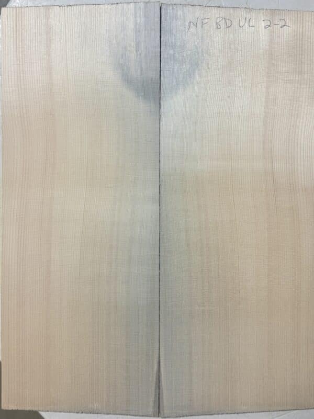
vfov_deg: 71.6
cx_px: 157
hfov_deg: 56.8
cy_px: 210
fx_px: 291
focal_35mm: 24
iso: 100
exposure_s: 1/120
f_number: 1.78
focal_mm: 6.76
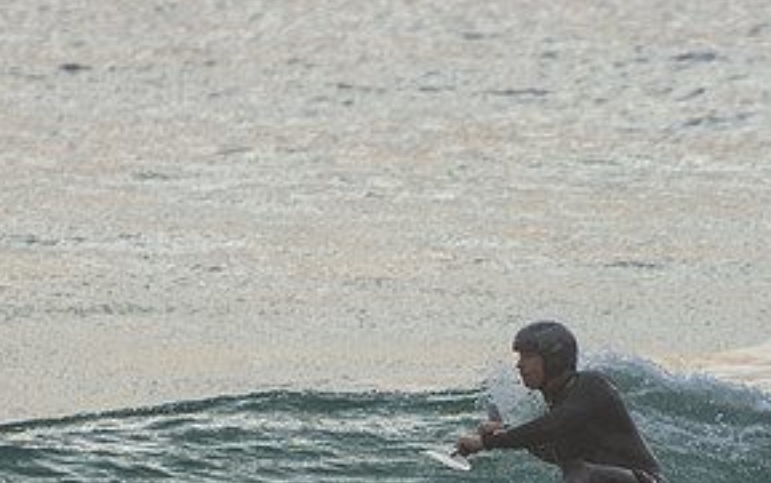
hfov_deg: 1.7
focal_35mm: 1227
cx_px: 550
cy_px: 508
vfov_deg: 1.1
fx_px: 25797
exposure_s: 1/400
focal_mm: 400
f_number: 5.6
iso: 140
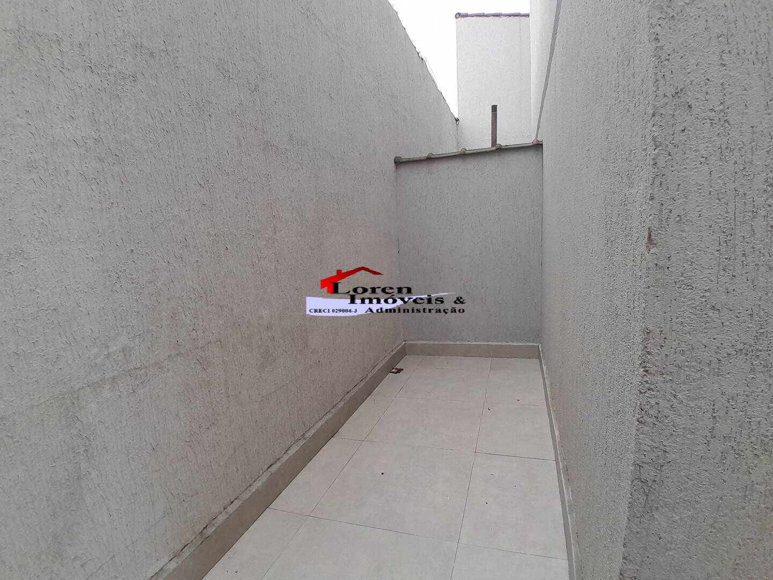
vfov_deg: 74.7
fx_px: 380
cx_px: 386
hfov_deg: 91.0
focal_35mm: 17
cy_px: 290
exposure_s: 1/168
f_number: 2.2
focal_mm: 1.46
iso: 40
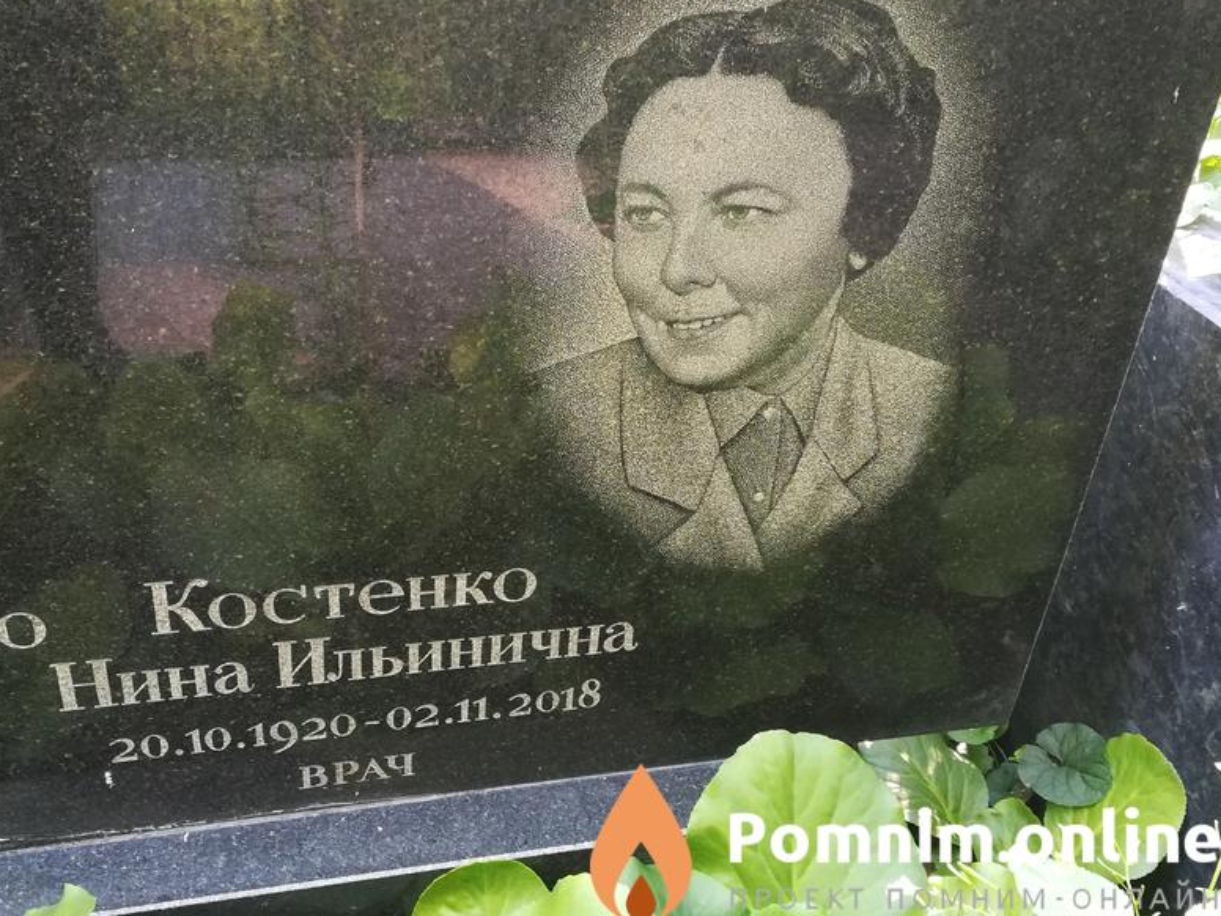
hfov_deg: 54.0
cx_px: 598
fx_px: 1199
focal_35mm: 34
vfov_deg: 41.8
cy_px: 456
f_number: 2.2
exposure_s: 1/33.3
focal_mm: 3.83
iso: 160
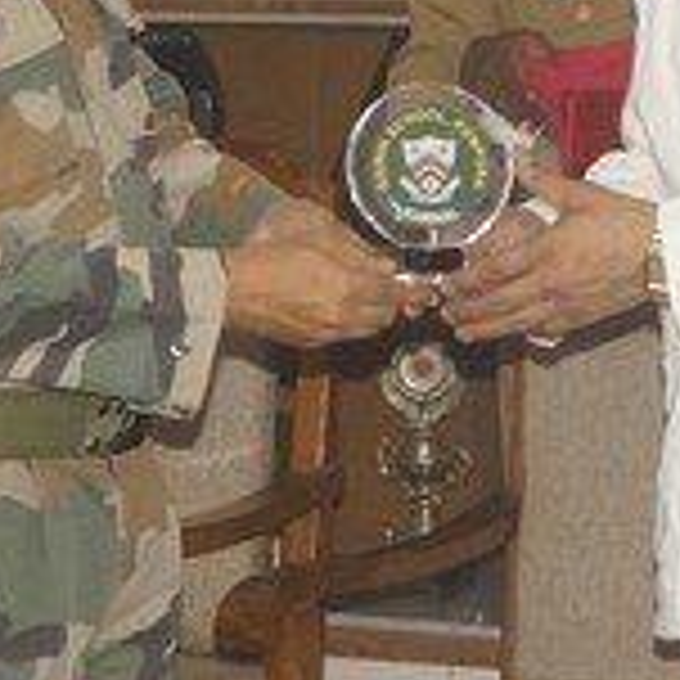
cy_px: -23
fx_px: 3934
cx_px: 369
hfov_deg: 9.9
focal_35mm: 177
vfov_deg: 9.8
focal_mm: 30
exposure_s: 1/125
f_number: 4.5
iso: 800
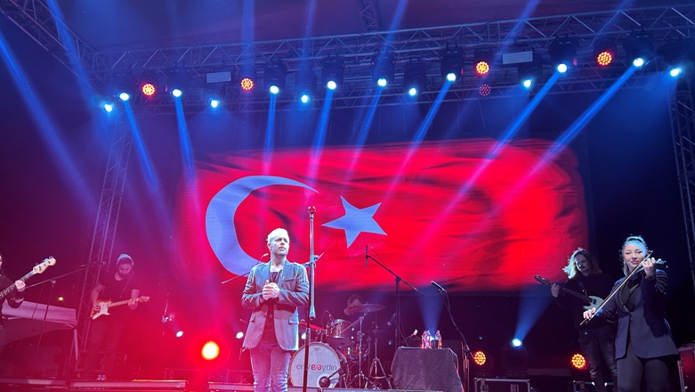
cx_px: 350
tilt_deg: +15.0
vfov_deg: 40.1
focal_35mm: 29
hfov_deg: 66.0
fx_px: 535
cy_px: 226
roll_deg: -2.0
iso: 125
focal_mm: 5.7
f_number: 1.5
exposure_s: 1/120
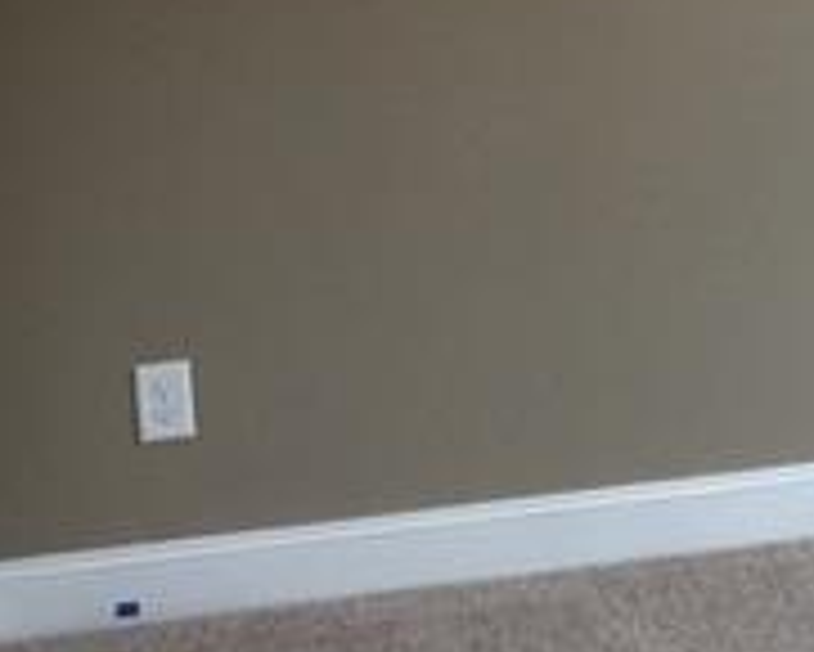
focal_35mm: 100
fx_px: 2410
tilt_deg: -6.0
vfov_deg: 15.0
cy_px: -58
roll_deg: +0.9
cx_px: 994
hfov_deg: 18.1
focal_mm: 4.15
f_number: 2.2
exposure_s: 1/30
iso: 50
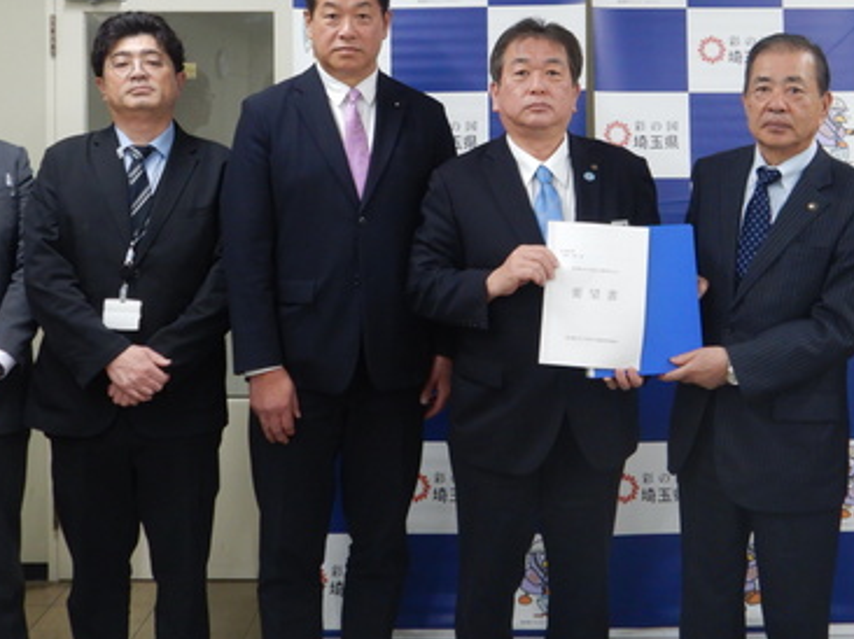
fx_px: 1035
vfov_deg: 33.5
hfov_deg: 44.7
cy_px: 147
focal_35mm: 42
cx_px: 492
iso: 200
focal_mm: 4.3
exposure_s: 1/30
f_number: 2.8
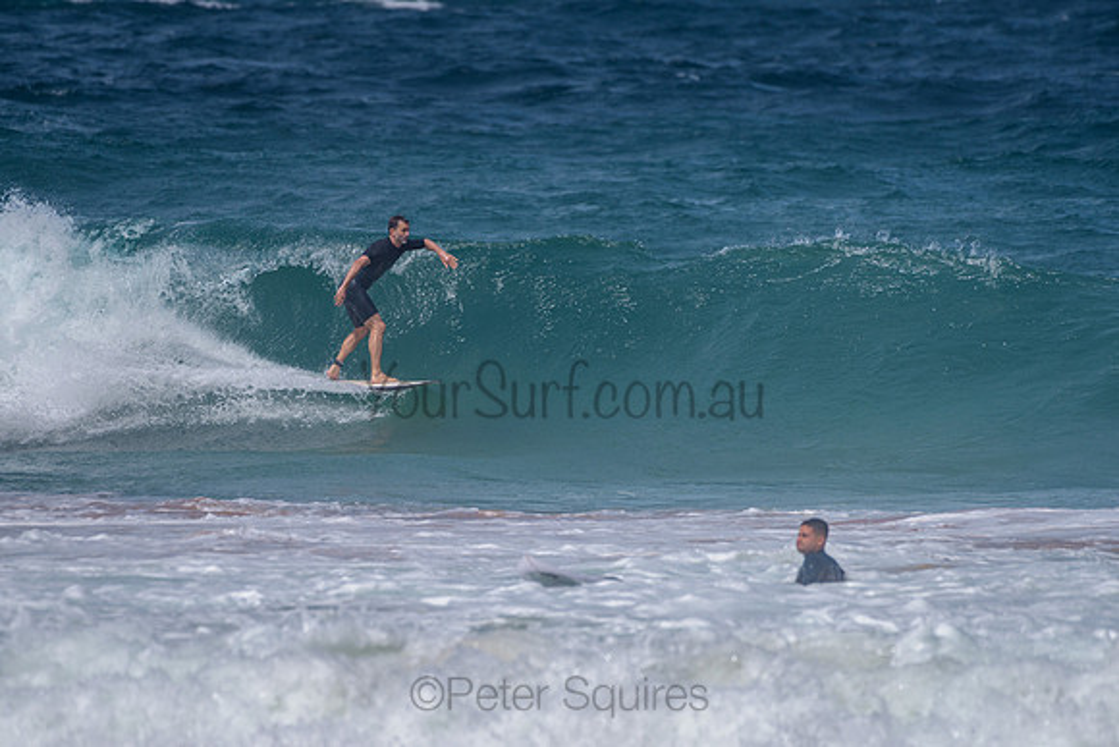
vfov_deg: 2.2
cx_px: 502
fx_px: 19068
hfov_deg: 3.4
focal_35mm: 613
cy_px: 389
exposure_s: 1/2000
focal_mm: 500
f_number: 5.6
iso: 80
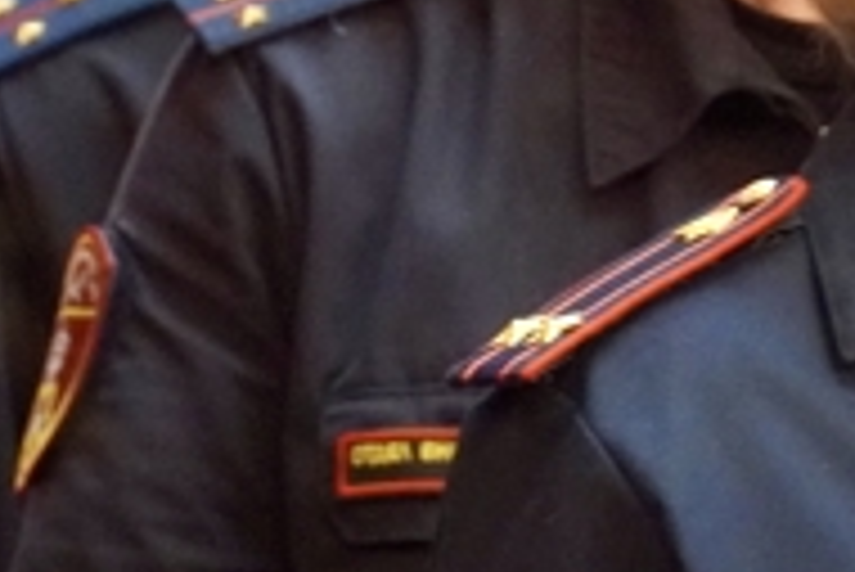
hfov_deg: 3.2
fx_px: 15305
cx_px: 508
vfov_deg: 2.1
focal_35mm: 644
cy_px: 324
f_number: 5.6
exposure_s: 1/13
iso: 6400
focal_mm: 109
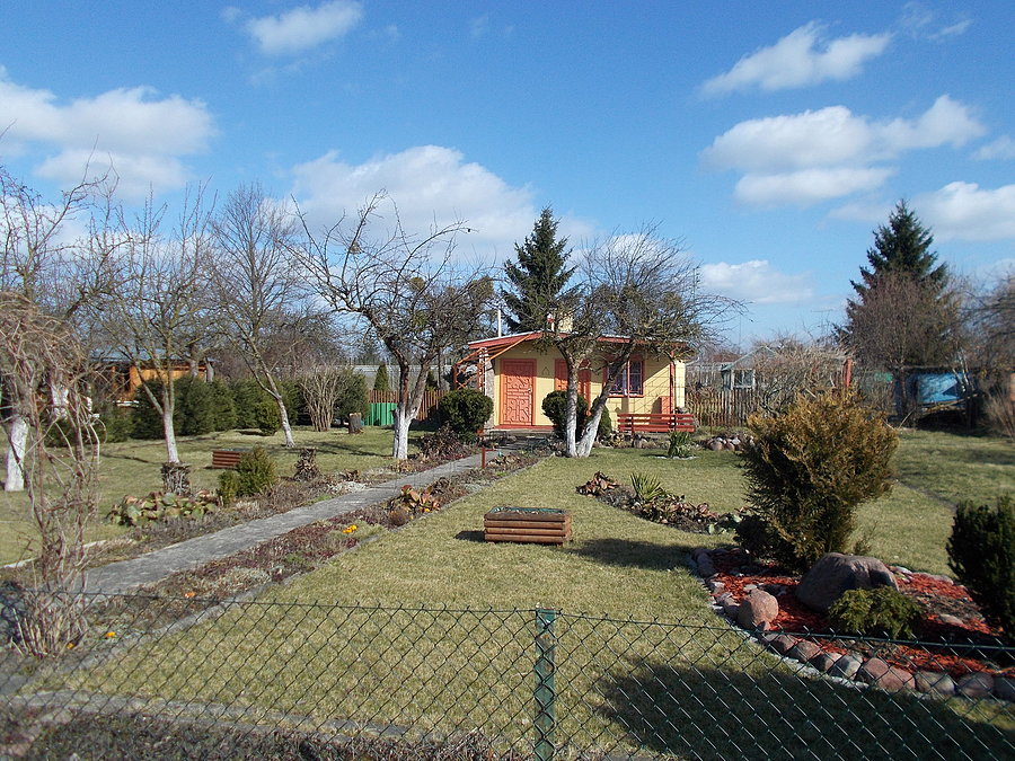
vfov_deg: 46.8
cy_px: 380
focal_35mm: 30
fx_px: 880
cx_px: 508
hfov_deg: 60.0
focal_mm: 5.3
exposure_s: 1/160
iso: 80
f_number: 8.6
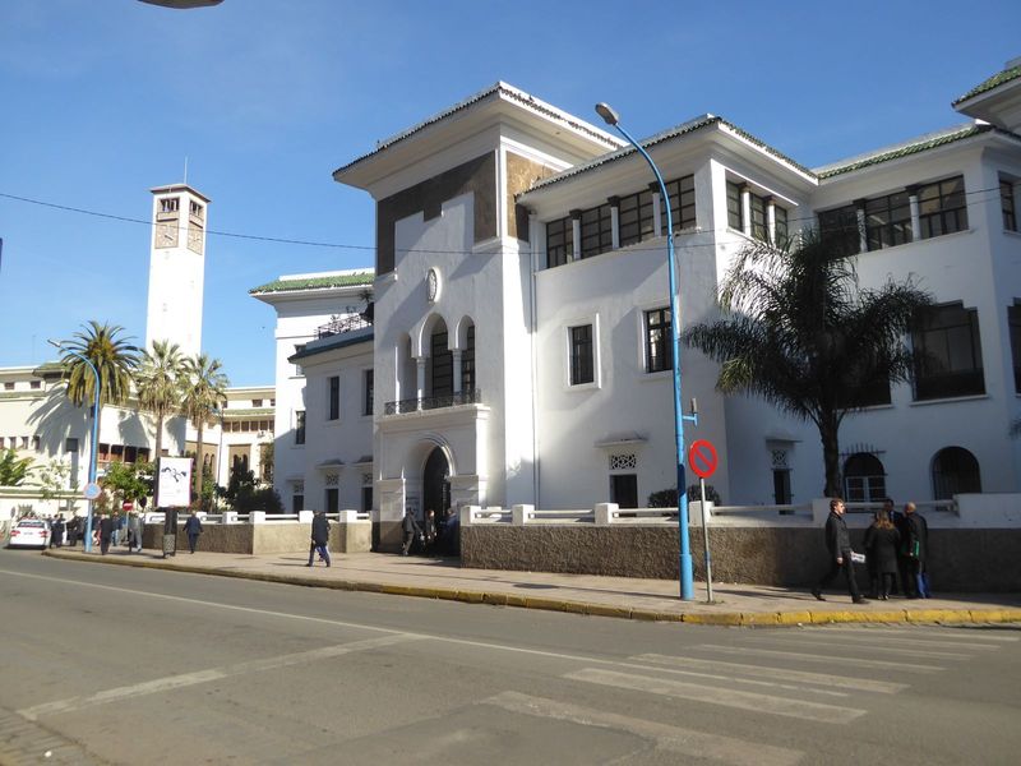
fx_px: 855
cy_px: 383
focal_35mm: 29
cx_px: 510
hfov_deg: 61.7
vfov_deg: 48.2
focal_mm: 5
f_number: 3.5
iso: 80
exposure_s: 1/640
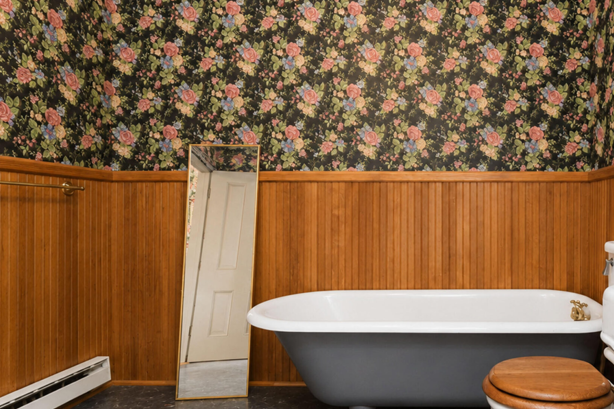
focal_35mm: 26
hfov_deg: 66.4
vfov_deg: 49.9
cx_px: 445
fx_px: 440
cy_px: 209
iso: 64
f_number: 4
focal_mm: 16.5
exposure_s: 1/4
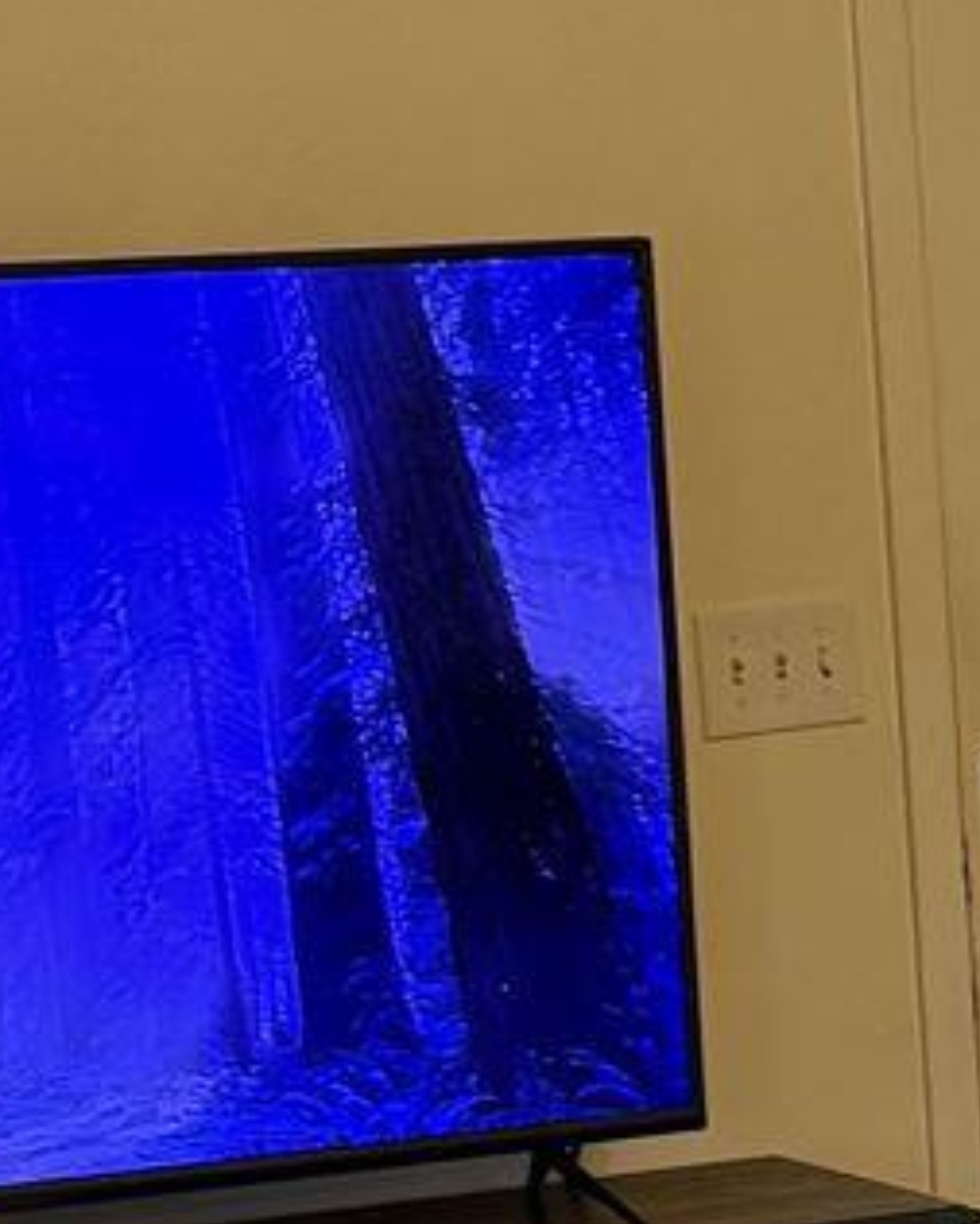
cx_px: 1185
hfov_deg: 8.9
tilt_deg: -8.3
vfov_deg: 11.2
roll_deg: +3.0
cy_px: 972
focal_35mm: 171
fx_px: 6197
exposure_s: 1/60
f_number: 1.78
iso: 200
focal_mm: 6.76
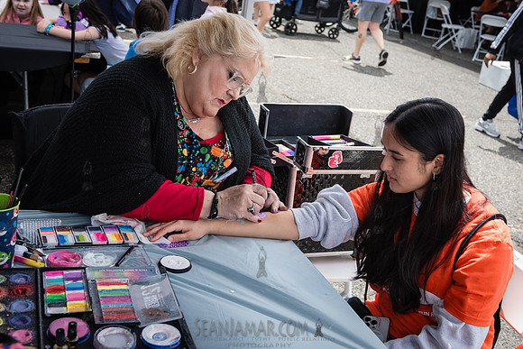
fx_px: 664
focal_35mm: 46
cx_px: 253
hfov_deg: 43.0
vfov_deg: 29.4
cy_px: 173
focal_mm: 38
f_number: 5
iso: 400
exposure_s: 1/640
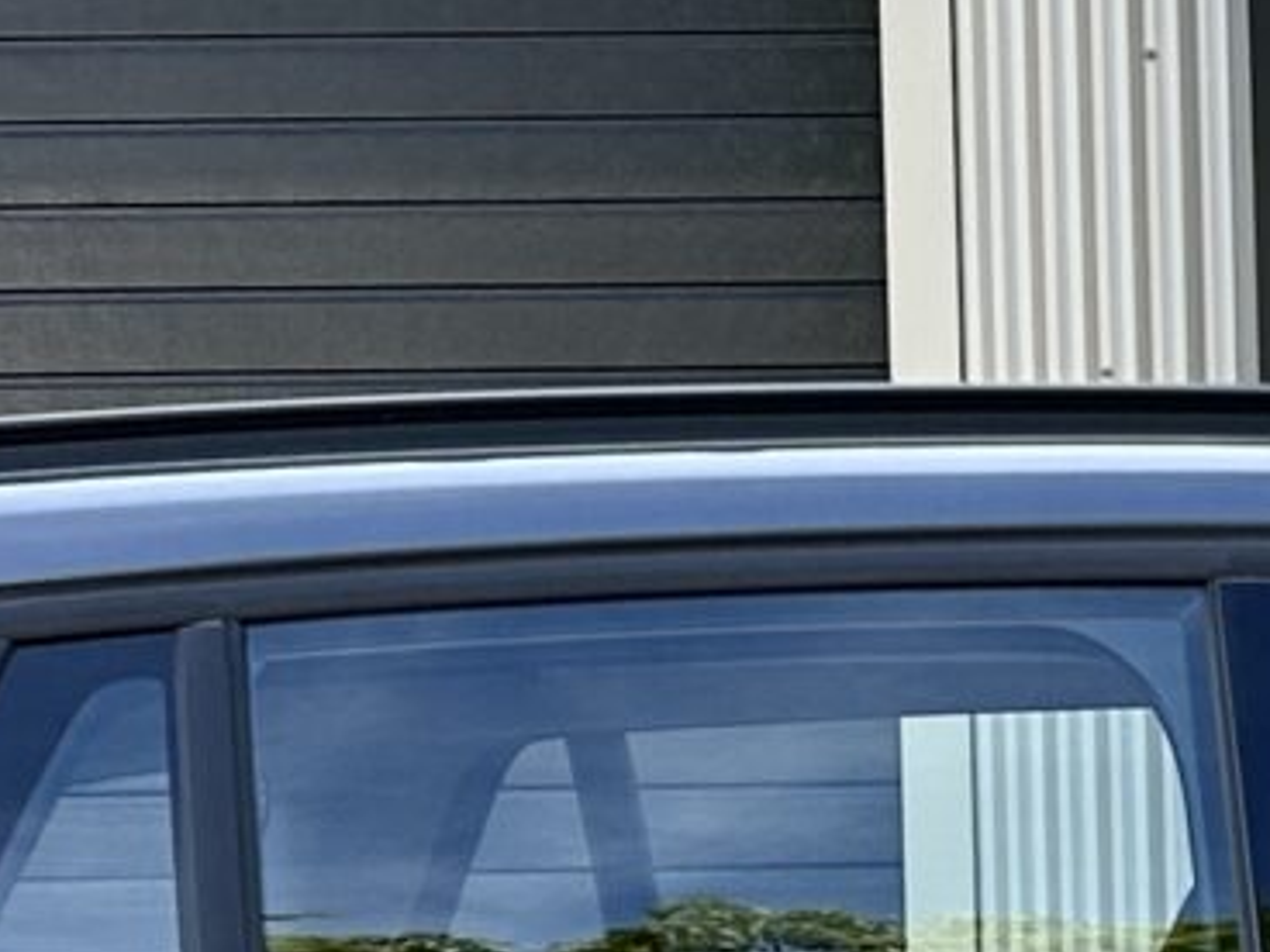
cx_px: 1784
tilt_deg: -1.2
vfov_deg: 8.1
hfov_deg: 10.6
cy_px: 1187
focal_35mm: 181
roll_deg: +0.4
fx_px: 6641
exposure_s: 1/982
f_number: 1.5
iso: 50
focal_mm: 5.7
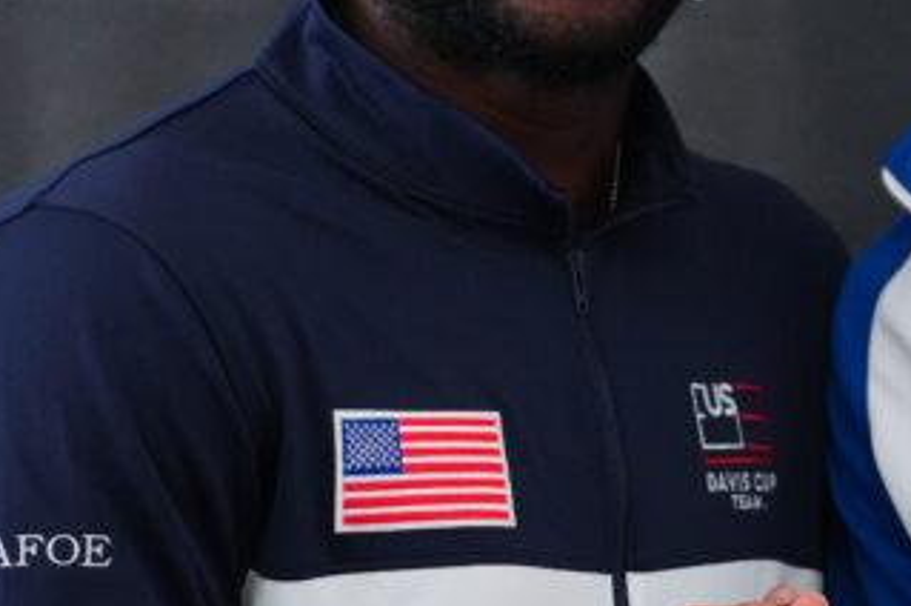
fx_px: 5688
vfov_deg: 6.1
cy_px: 264
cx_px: 937
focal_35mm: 225
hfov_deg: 9.1
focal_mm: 70
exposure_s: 1/400
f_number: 2.8
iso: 5000
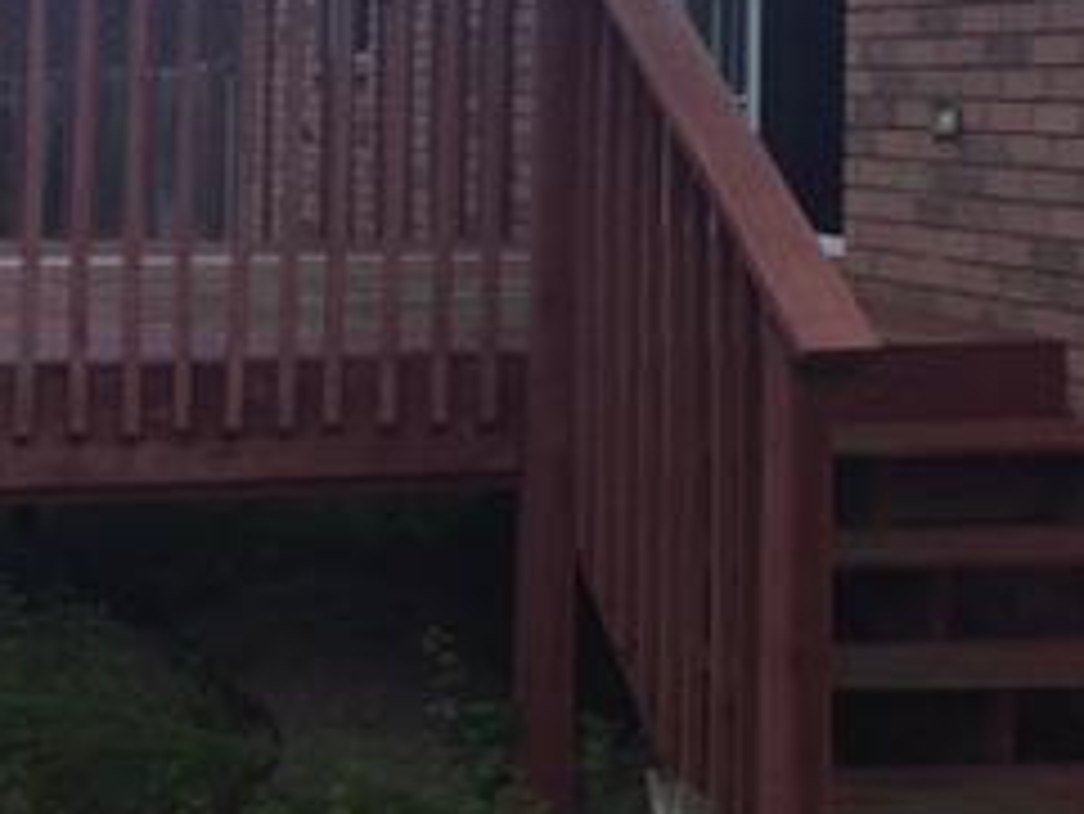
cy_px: 45
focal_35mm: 77
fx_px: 2412
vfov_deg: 18.8
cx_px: 243
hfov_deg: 25.0
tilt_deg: +0.3
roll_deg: -2.9
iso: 32
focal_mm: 4.15
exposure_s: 1/1522
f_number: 2.2
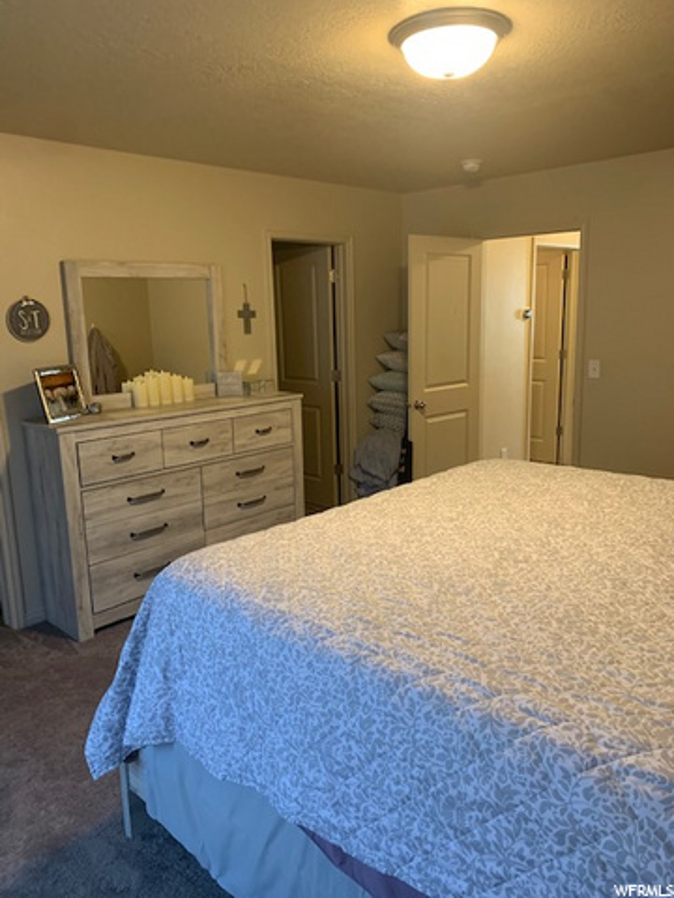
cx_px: 337
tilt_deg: -10.9
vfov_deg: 67.3
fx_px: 675
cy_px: 449
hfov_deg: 53.1
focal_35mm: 26
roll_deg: +0.5
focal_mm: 4.25
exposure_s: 1/60
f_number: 1.8
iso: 200
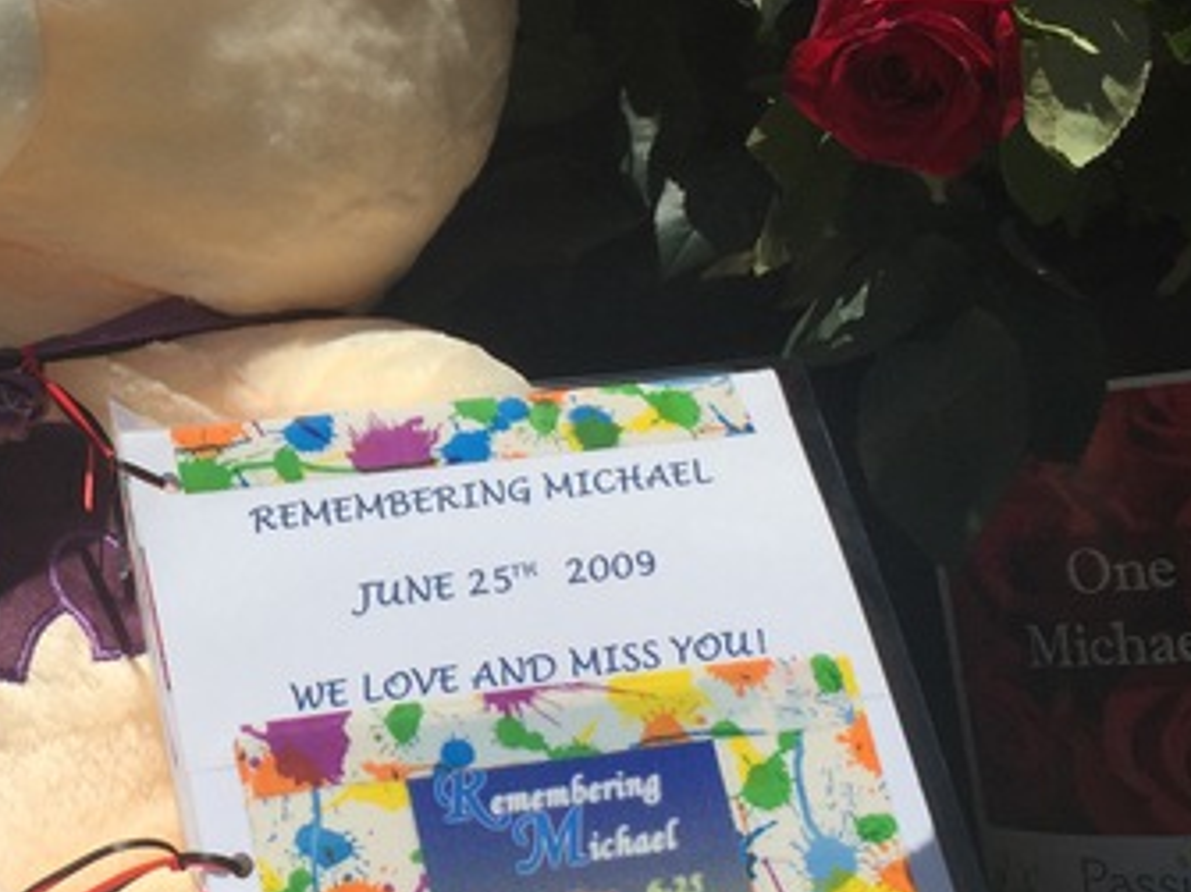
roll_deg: -1.0
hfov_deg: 24.2
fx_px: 2683
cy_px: 442
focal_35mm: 78
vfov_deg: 18.9
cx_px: 78
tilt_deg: -3.3
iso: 32
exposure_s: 1/4950
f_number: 2.2
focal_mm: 4.15
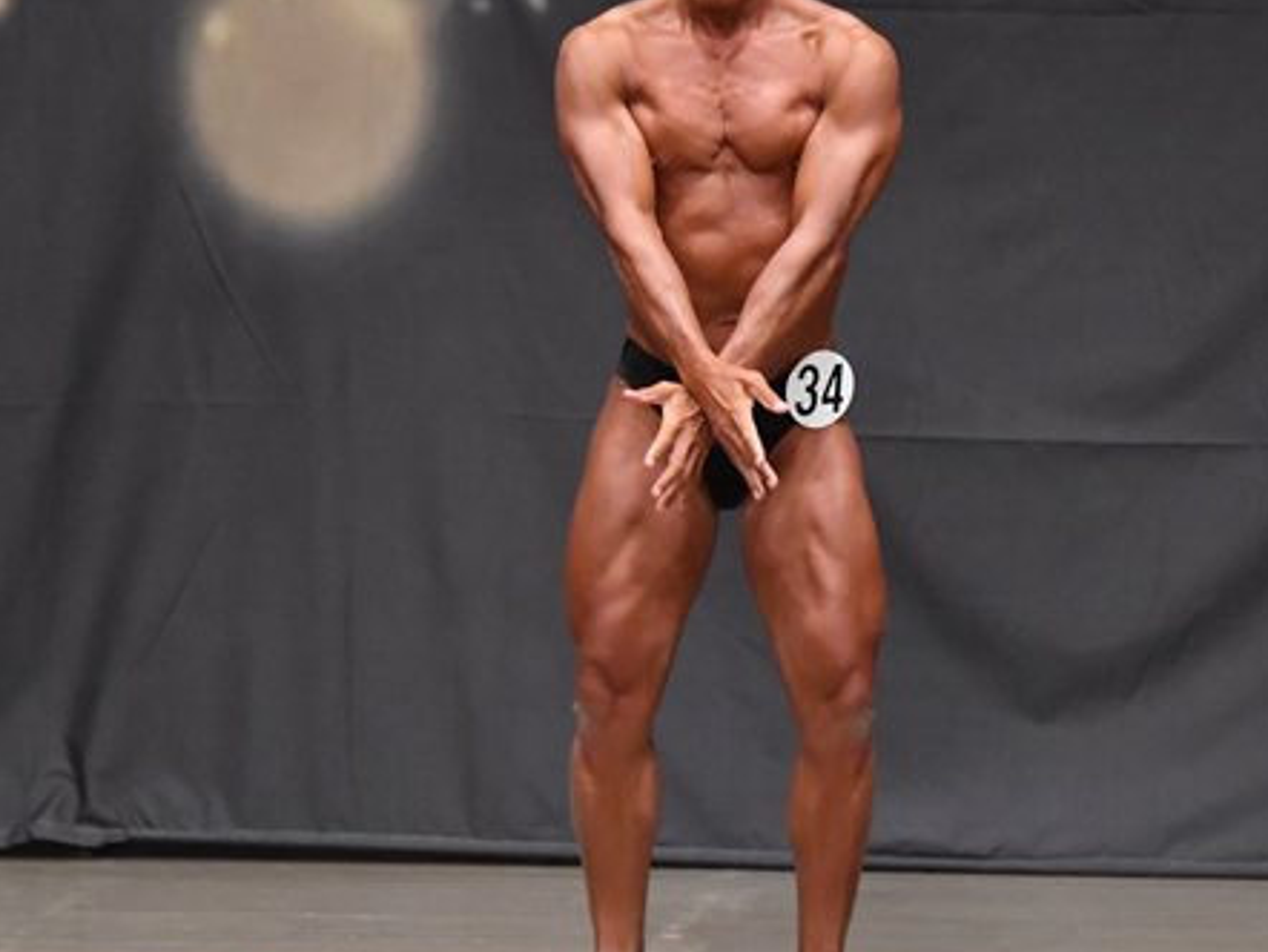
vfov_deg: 3.9
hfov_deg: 5.2
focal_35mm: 379
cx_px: 836
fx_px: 13890
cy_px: 390
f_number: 5.6
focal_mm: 150
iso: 6400
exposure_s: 1/400
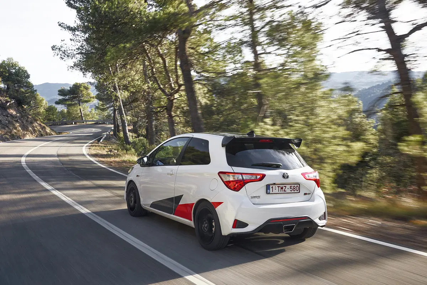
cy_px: 142
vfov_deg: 35.1
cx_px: 214
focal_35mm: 38
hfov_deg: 50.7
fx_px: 451
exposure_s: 1/40
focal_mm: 38
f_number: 10
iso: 160
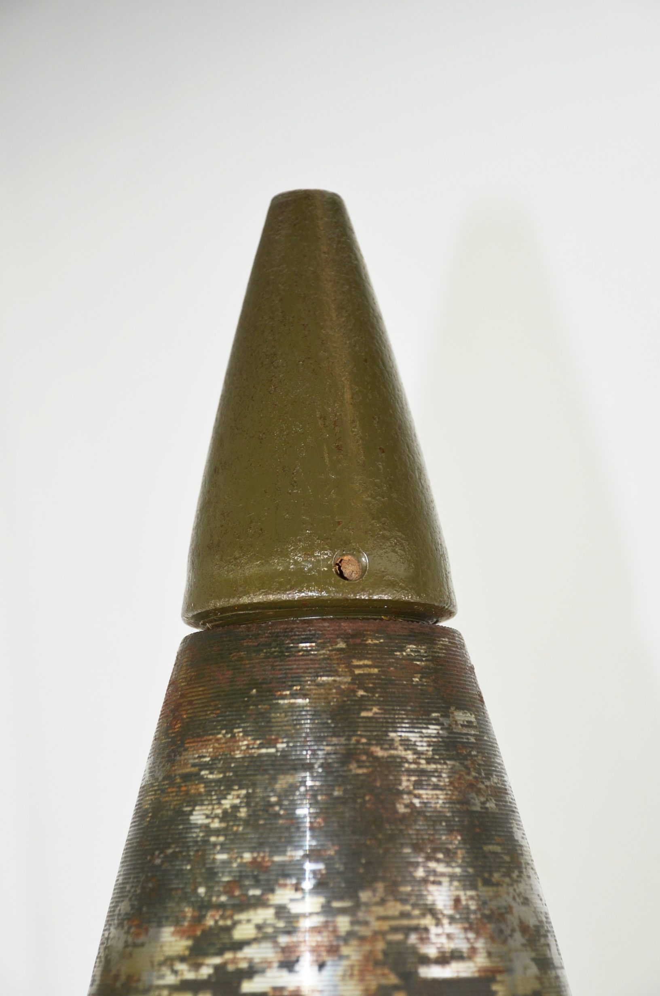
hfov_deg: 14.6
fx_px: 2569
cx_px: 330
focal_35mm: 93
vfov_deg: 22.0
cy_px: 498
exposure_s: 1/250
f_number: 5
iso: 200
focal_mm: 62
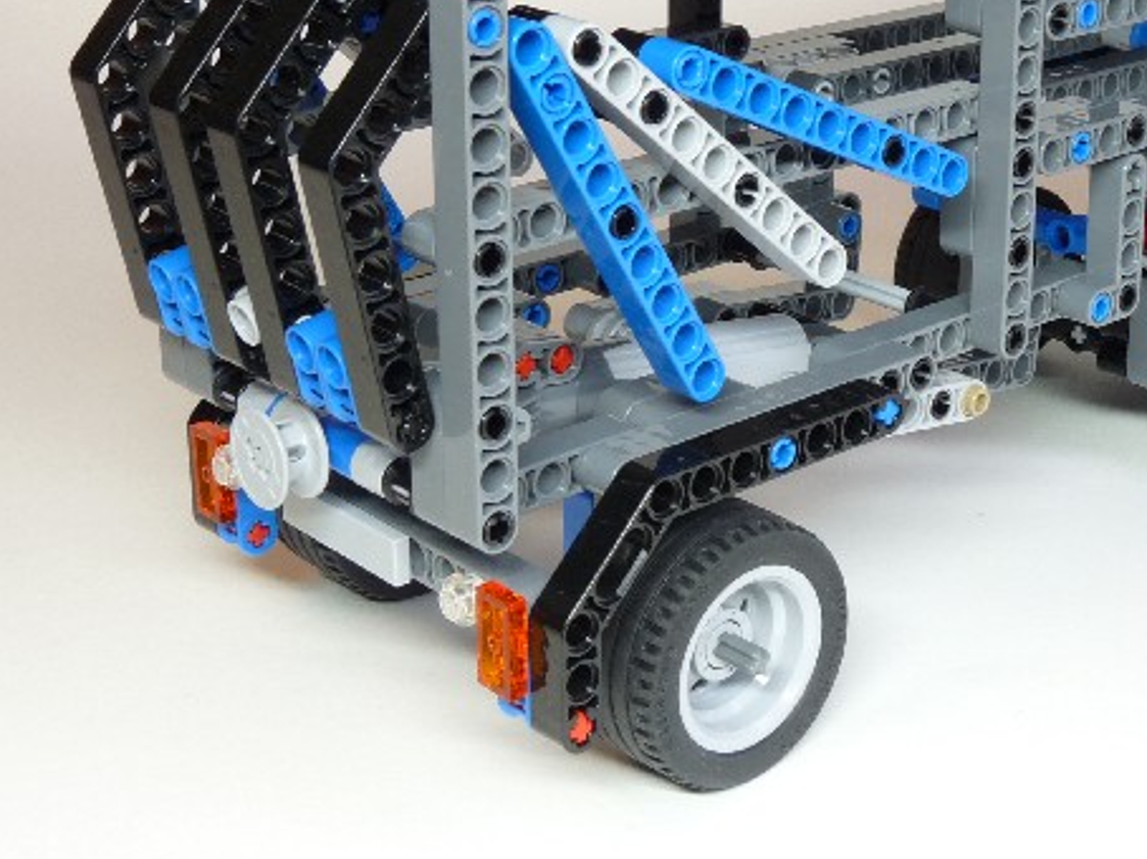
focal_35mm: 67
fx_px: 2219
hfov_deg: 28.5
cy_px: 215
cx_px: 887
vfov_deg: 21.7
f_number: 5.6
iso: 100
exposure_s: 1/2.5
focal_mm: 6.8
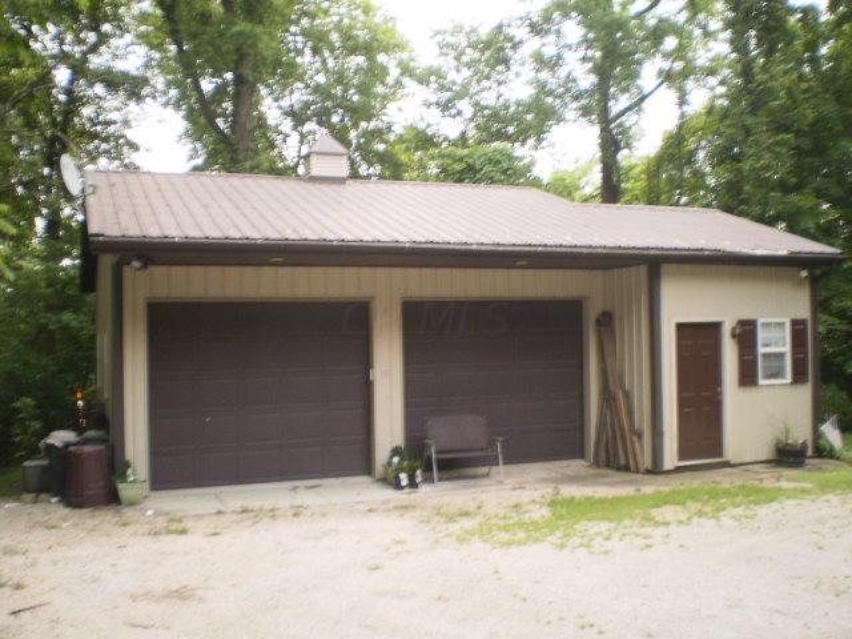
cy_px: 320
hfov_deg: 51.4
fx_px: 886
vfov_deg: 39.7
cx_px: 426
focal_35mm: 36
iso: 64
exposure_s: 1/160
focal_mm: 6.3
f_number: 3.1
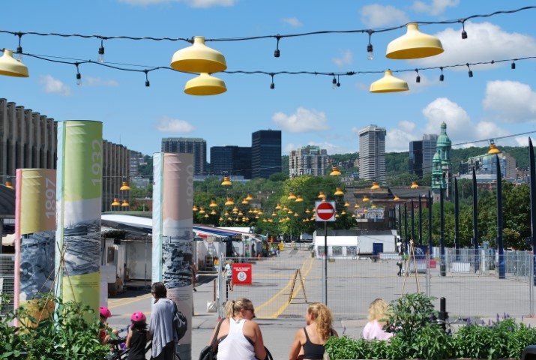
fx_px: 1119
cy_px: 180
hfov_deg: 26.9
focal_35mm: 75
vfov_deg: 18.3
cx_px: 268
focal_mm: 50
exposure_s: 1/320
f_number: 9
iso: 100
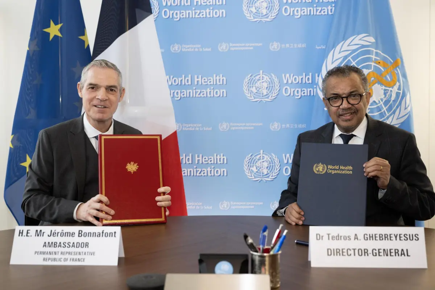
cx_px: 218
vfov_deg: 34.2
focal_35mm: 39
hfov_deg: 49.6
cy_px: 145
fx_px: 471
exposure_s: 1/50
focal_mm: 39
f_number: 4
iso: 640
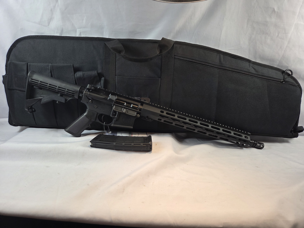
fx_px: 202
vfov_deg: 58.9
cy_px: 114
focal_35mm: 23
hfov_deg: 73.9
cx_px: 152
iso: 25
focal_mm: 5.4
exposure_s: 1/126
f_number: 1.8
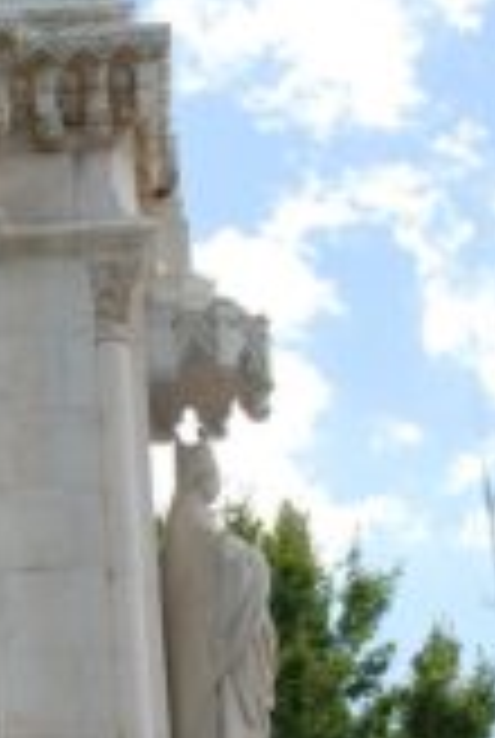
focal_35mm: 115
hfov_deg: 11.7
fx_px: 2352
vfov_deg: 17.7
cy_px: 540
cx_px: -155
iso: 100
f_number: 6.3
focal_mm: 25
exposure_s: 1/160
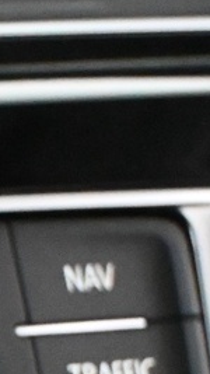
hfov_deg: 3.3
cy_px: 692
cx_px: -636
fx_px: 3500
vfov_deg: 6.0
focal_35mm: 353
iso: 9000
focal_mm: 37
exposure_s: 1/60
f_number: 5.3
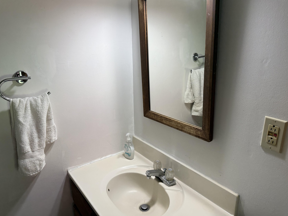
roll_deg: +0.7
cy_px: 109
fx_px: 208
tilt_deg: -16.4
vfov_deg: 54.9
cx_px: 139
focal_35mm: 25
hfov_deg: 69.4
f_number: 1.78
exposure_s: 1/120
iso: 125
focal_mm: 6.76
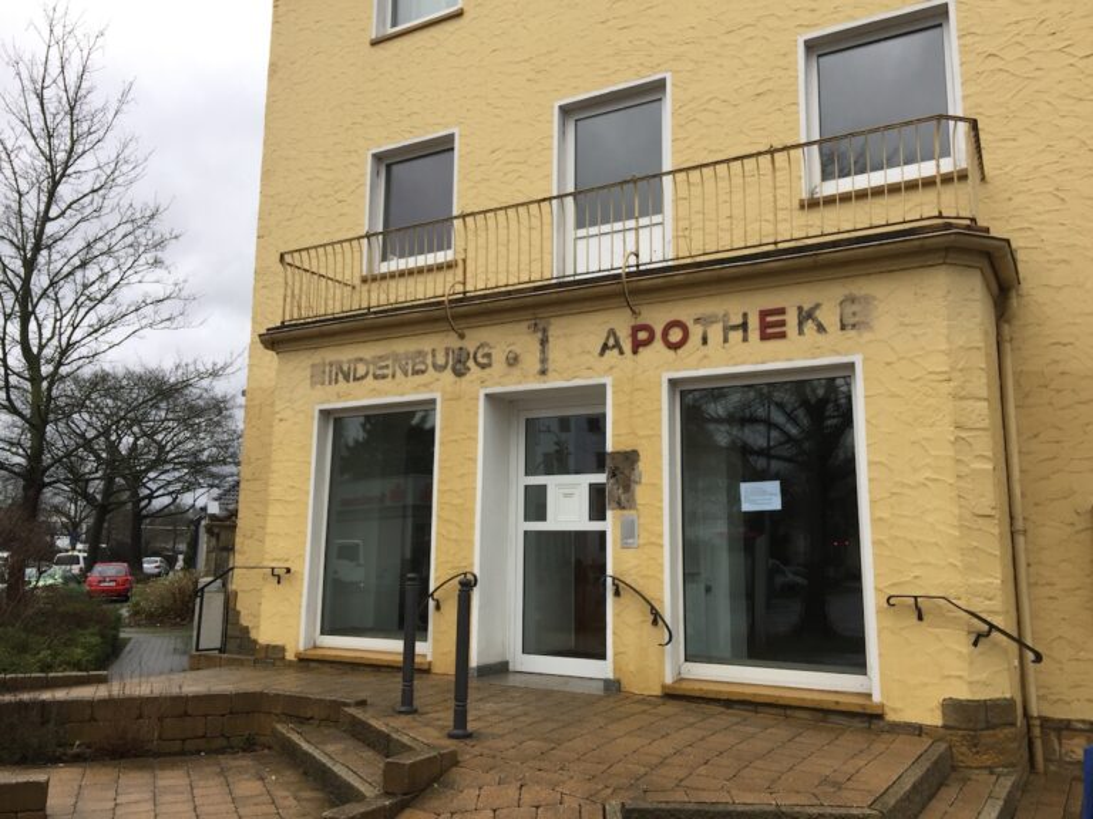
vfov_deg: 48.2
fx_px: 916
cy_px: 410
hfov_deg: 61.7
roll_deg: -1.5
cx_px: 546
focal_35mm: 29
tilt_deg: +10.3
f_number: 2.2
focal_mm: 4.15
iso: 40
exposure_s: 1/100
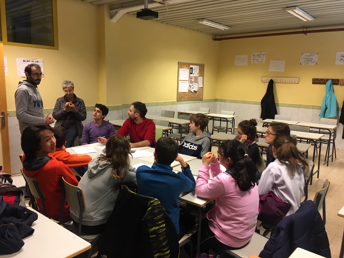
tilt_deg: -10.6
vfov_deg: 48.2
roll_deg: -1.4
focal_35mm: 29
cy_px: 129
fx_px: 288
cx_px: 172
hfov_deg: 61.7
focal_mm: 4.15
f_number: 2.2
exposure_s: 1/33
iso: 100
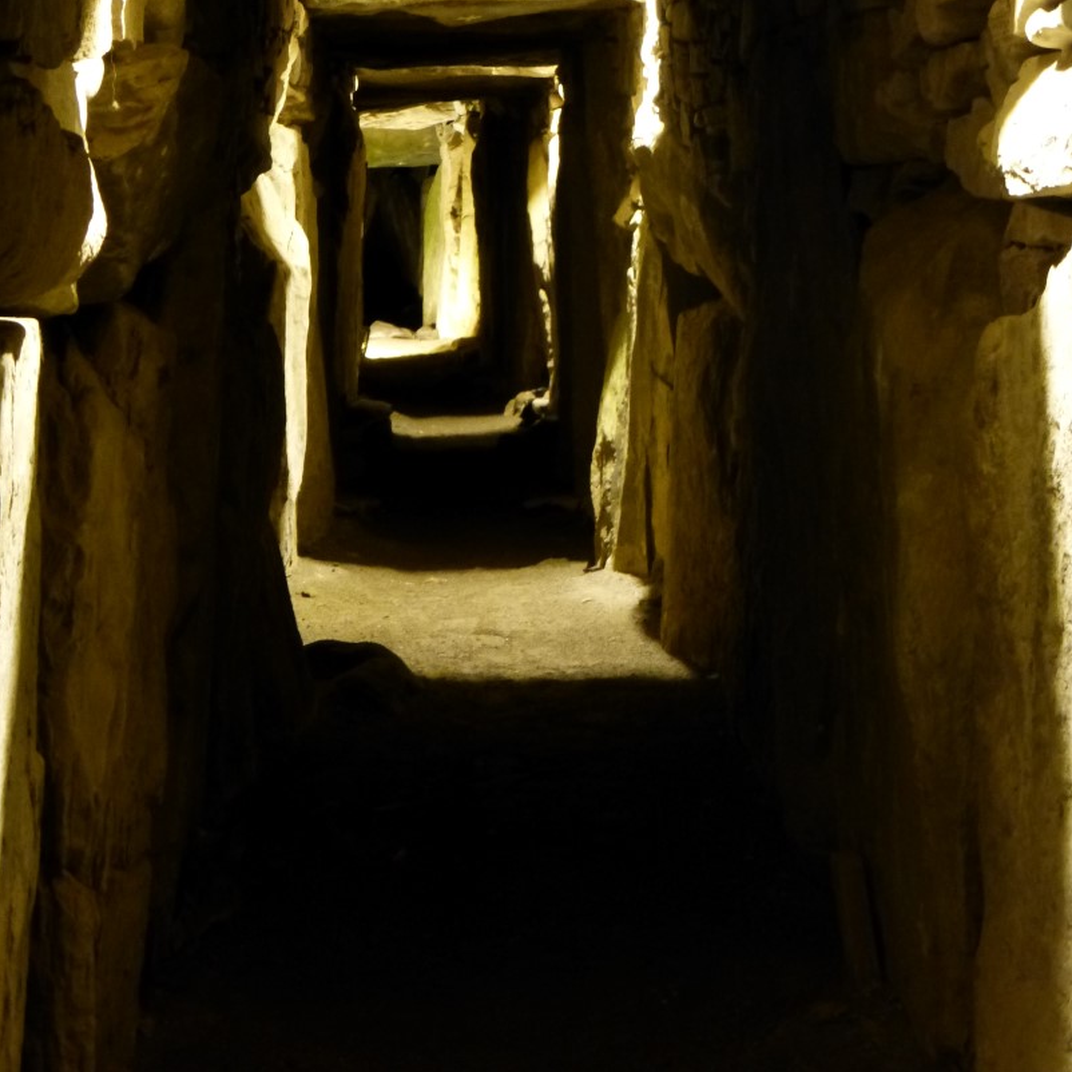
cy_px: 353
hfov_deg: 18.5
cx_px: 536
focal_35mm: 94
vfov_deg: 18.4
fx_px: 3293
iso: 800
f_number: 5
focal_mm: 13.3
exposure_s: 1/8
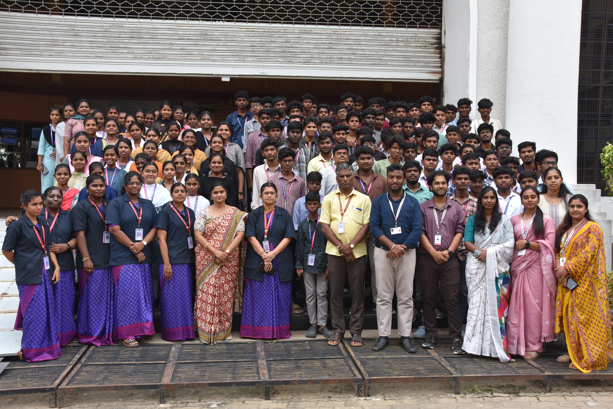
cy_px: 204
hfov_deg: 51.3
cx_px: 306
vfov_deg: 35.5
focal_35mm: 38
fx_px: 639
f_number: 8
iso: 500
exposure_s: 1/500
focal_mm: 25
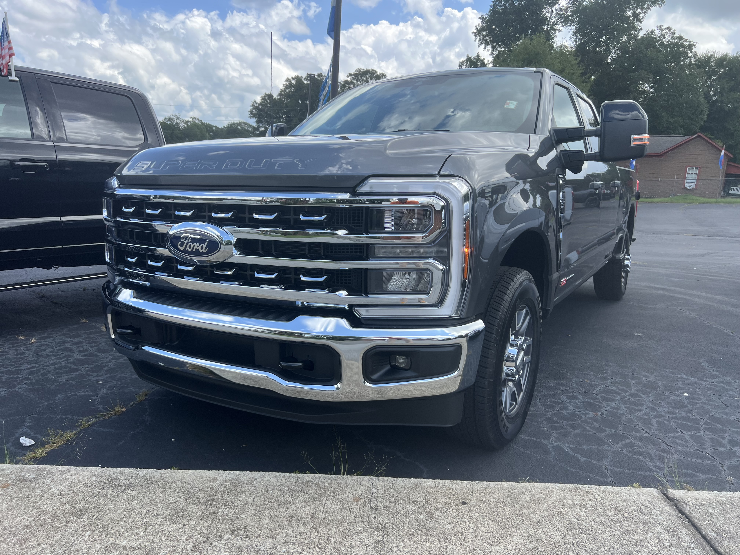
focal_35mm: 26
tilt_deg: -9.1
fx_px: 556
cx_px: 370
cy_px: 278
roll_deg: -3.6
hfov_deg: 67.3
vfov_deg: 53.1
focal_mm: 5.7
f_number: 1.5
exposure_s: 1/1295
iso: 50
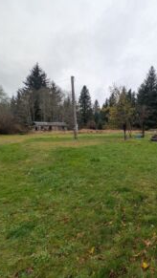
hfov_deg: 55.2
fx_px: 133
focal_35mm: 18
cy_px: 136
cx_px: 133
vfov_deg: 92.6
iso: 42
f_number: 1.95
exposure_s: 1/482
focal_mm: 2.23
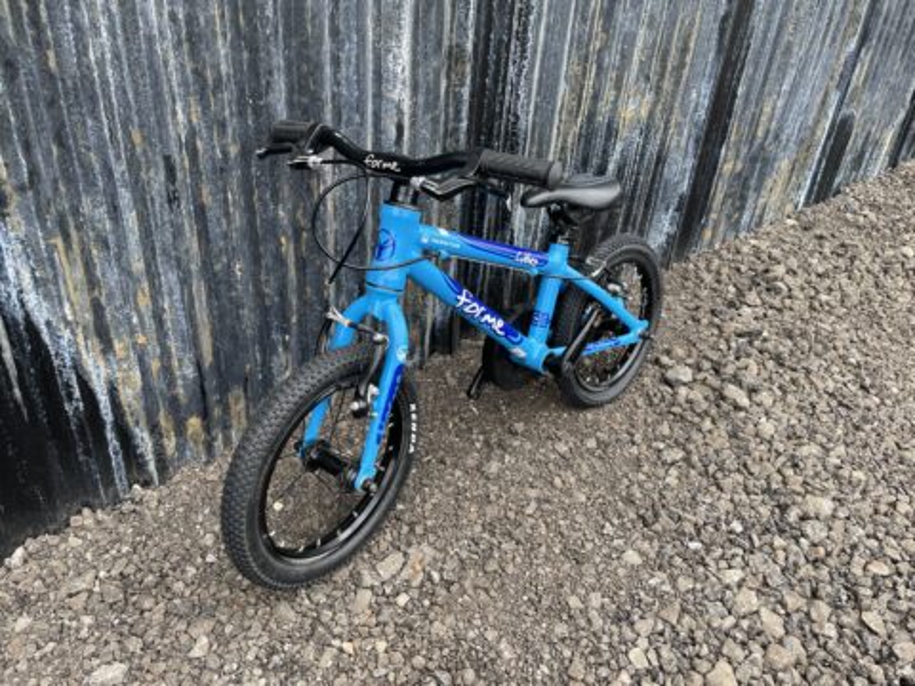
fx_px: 687
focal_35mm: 26
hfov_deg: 67.3
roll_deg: -2.9
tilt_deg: -28.9
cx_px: 458
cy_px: 343
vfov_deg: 53.1
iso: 32
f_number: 1.6
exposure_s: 1/269
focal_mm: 4.2
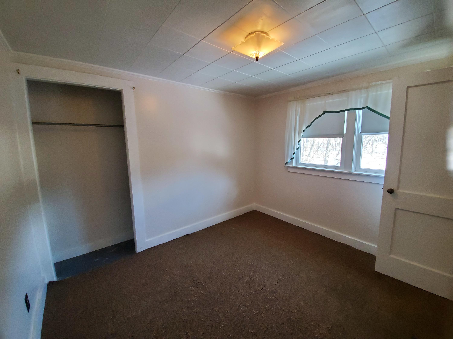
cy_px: 170
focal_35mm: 13
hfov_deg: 106.2
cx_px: 226
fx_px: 170
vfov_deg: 89.9
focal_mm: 1.8
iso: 400
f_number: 2.2
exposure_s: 1/59
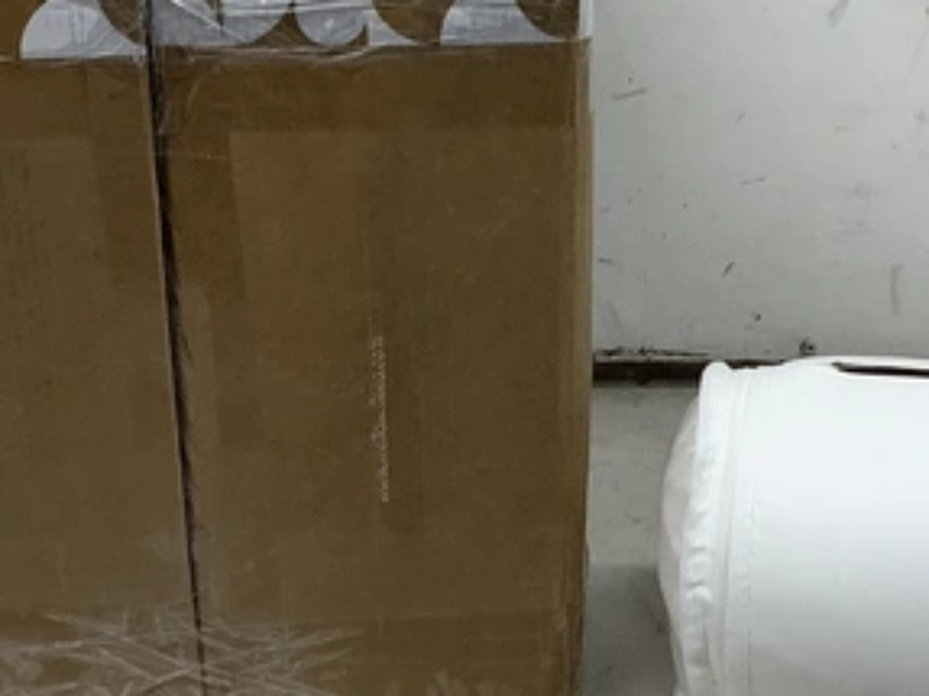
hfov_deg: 24.0
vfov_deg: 18.2
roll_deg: -0.6
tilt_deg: -23.2
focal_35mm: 81
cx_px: 638
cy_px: 283
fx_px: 2173
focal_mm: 3.3
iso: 50
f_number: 2.4
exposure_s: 1/120
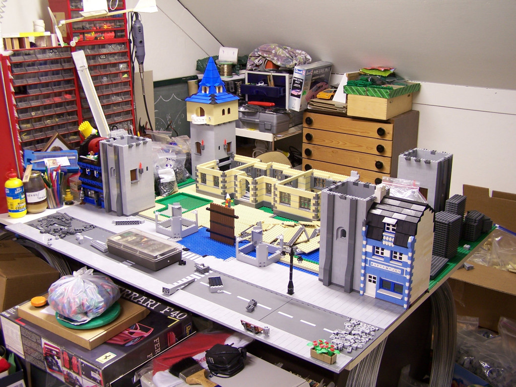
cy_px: 194
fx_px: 566
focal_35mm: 38
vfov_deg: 37.7
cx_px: 258
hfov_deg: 49.0
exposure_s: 1/4
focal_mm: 6.3
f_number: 2.8
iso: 80
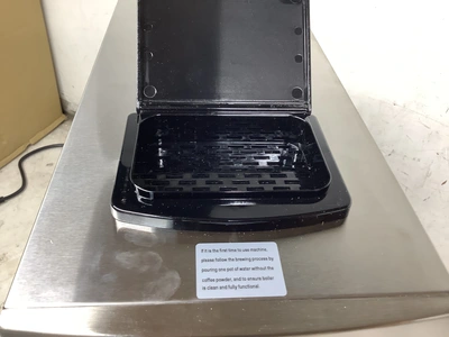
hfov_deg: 58.4
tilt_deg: -41.7
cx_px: 224
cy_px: 168
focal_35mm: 31
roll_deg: -3.5
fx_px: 402
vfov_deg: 45.4
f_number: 2.4
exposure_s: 1/60
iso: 100
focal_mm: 3.3
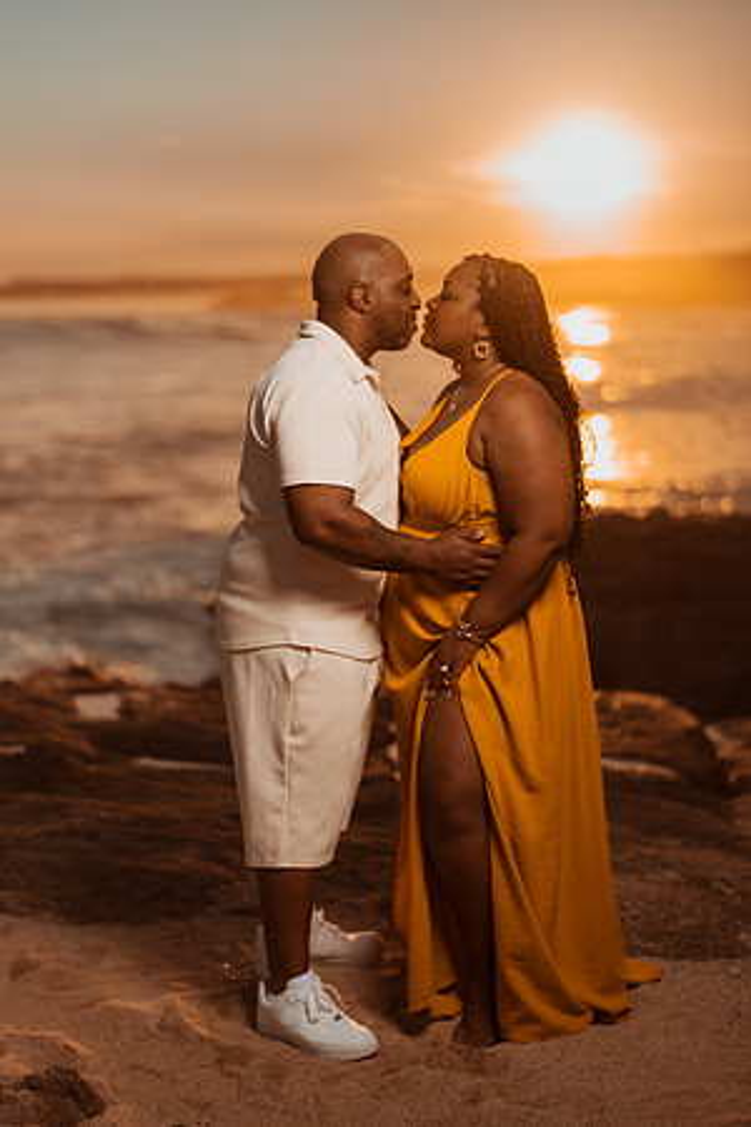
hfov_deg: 23.4
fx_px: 1815
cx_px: 376
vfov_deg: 34.5
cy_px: 564
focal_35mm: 58
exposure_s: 1/8000
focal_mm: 58
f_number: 1.4
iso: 100
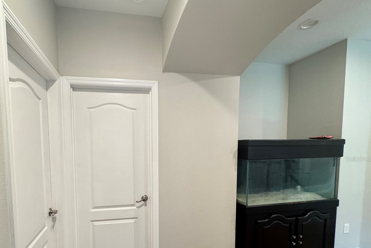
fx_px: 186
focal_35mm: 18
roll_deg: +0.4
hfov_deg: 88.5
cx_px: 143
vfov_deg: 66.1
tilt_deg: -4.3
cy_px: 159
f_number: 2.2
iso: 250
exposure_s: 1/60
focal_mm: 2.22
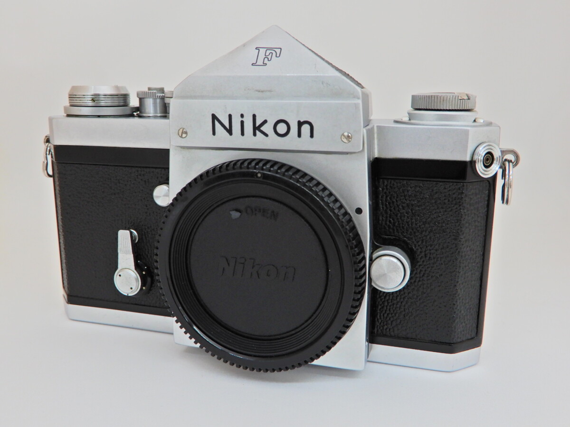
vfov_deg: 40.7
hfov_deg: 52.6
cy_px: 214
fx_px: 576
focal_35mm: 35
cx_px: 285
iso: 160
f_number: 4
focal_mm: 6.2
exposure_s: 1/30
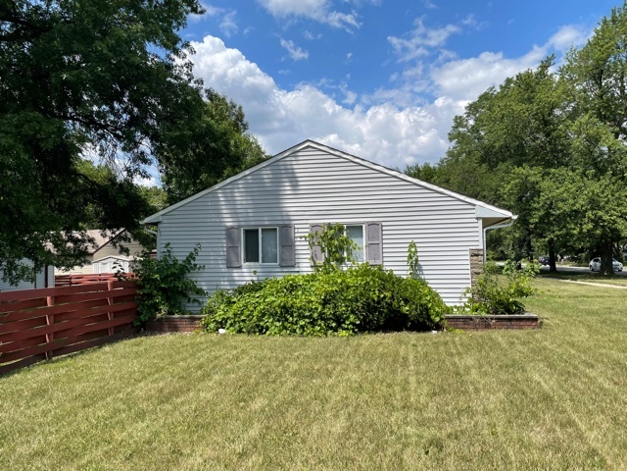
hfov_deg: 67.3
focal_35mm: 26
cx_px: 314
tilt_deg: +4.4
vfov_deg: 53.1
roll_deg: +0.7
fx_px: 471
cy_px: 236
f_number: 1.6
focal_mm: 4.2
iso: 32
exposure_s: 1/4000
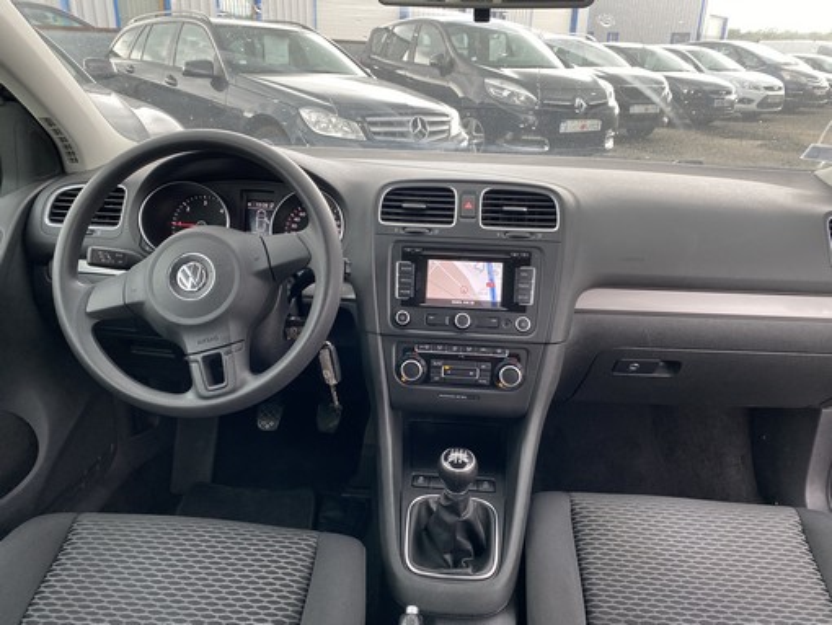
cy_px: 312
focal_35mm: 26
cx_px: 416
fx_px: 625
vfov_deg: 53.1
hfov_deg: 67.3
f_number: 1.8
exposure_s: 1/120
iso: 100
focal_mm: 4.25
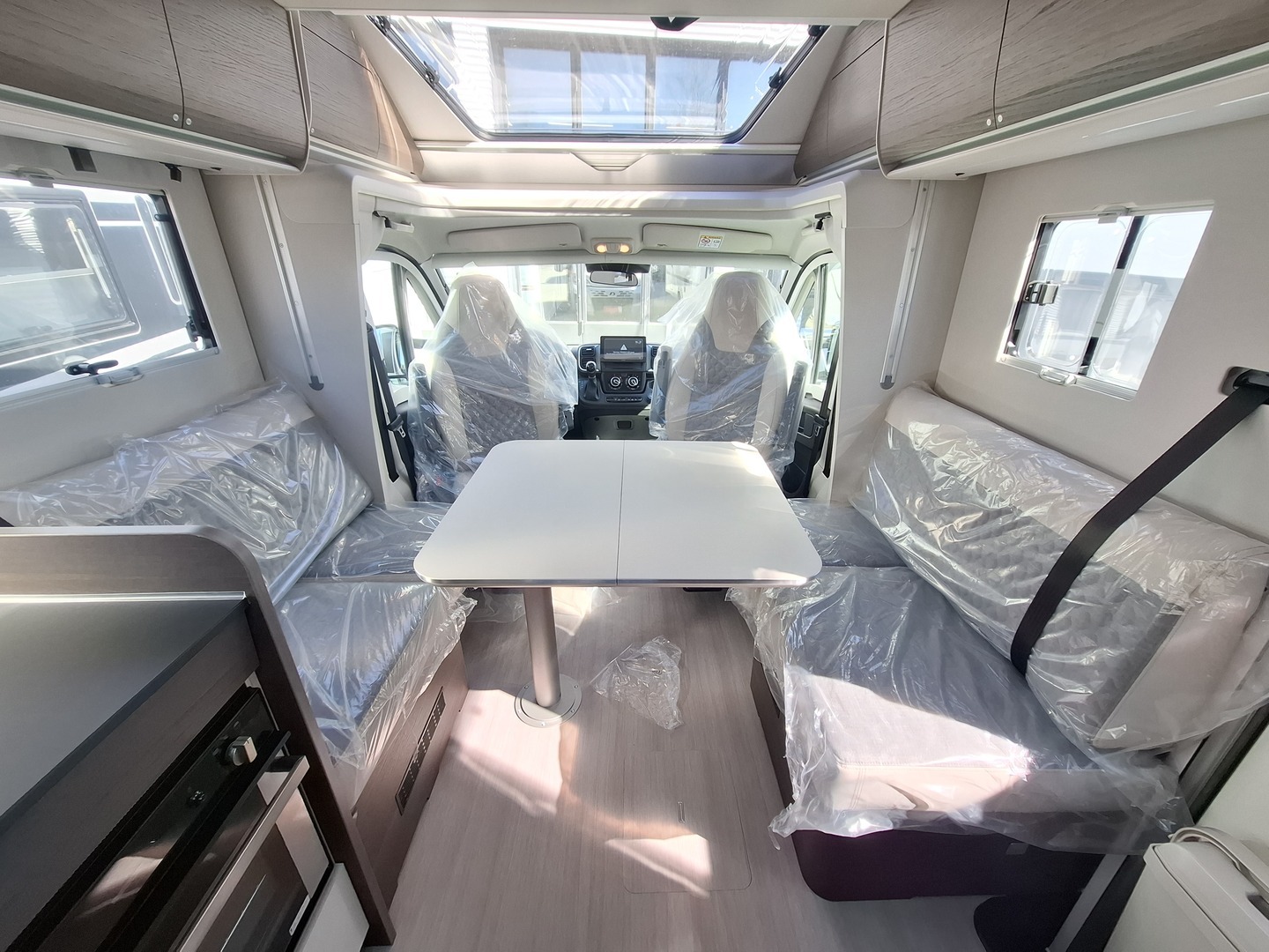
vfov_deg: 89.9
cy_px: 476
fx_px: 477
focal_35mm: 13
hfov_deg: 106.2
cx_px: 634
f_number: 2.2
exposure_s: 1/50
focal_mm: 1.74
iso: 80
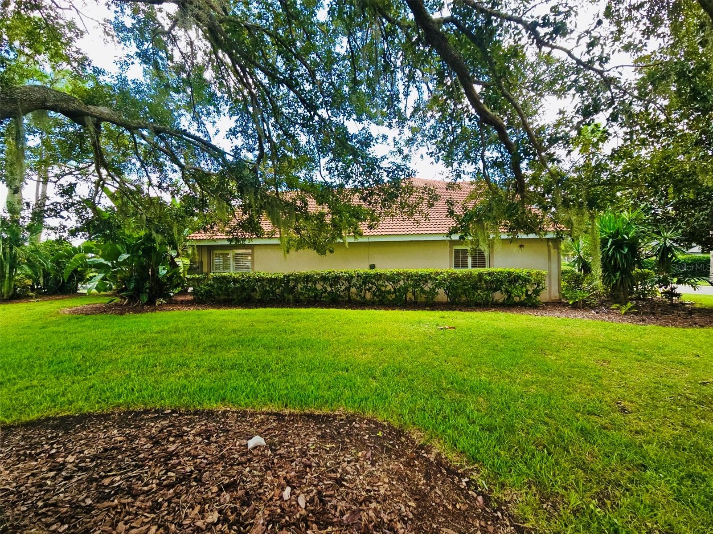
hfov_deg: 106.2
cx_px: 356
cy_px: 267
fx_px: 268
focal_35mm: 13
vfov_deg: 89.9
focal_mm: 2.2
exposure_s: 1/256
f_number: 2.2
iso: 50
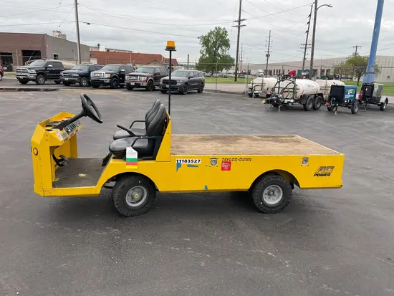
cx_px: 197
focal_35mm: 26
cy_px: 148
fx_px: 296
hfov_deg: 67.3
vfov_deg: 53.1
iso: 32
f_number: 1.6
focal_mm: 4.2
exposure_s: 1/344
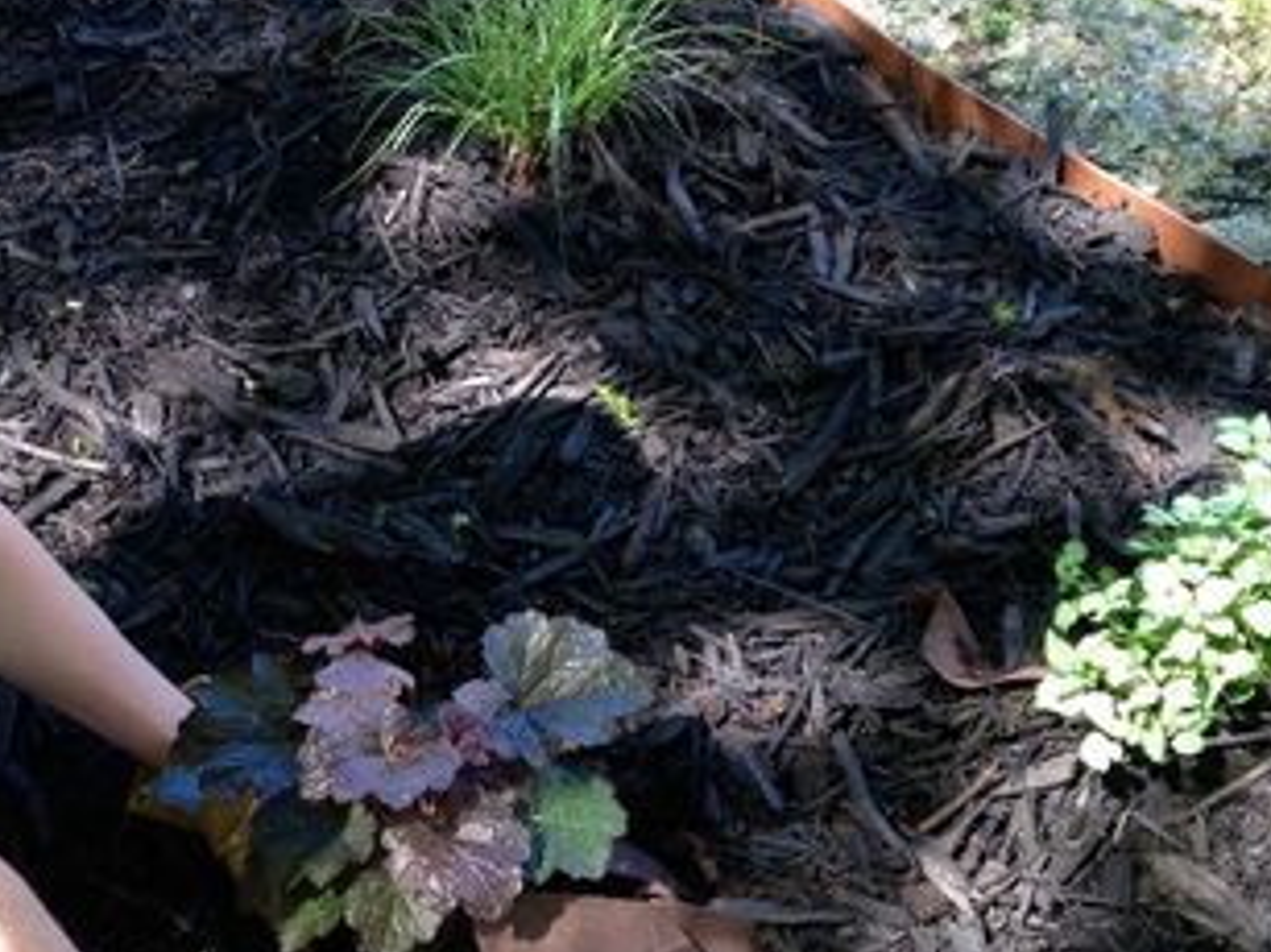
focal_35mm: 61
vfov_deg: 24.0
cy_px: 586
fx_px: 2239
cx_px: 499
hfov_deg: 31.6
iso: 50
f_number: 2.4
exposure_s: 1/120
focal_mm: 4.12
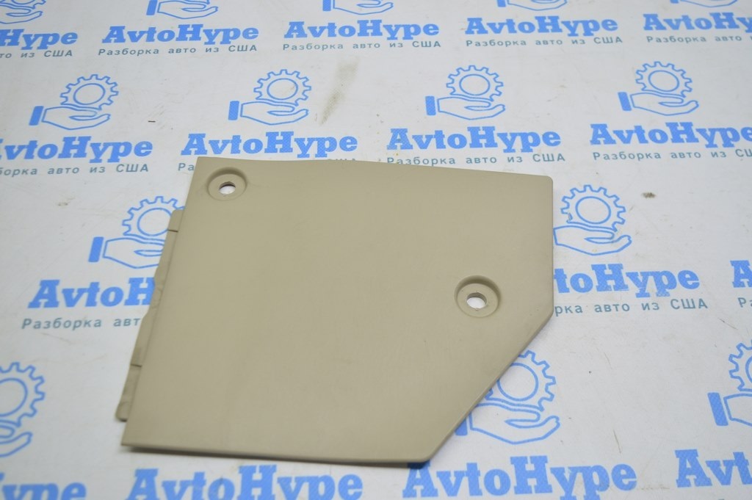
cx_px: 376
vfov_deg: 36.8
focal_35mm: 36
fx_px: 751
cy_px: 250
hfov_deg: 53.2
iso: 400
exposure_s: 1/50
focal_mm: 24
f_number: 4
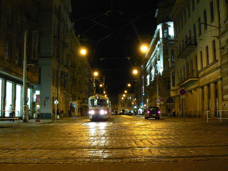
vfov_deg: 31.5
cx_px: 114
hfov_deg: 41.2
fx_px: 303
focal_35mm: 46
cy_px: 86
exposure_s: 1/6
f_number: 2.8
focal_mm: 6.4
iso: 400
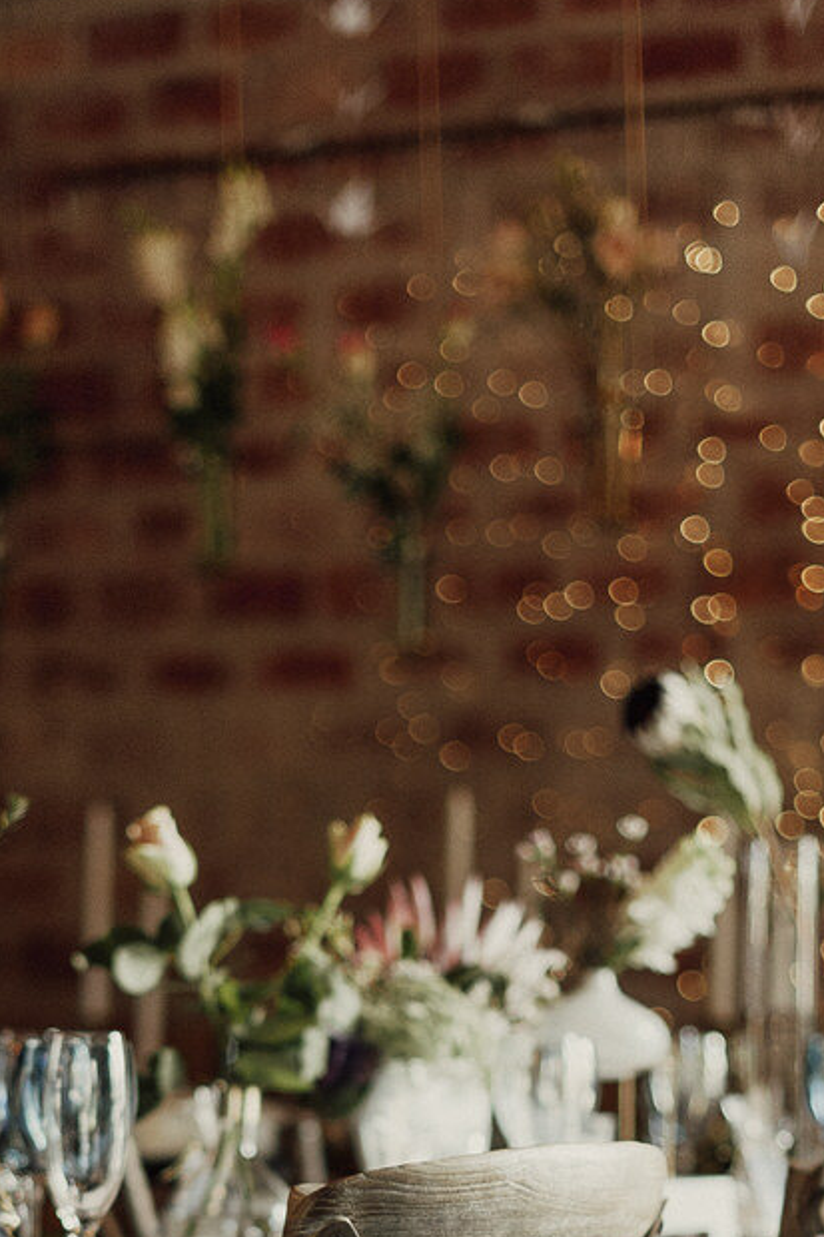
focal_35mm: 129
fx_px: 4431
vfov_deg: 15.4
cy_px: 1423
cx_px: 212
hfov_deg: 10.6
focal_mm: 50
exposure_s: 1/400
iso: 500
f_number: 2
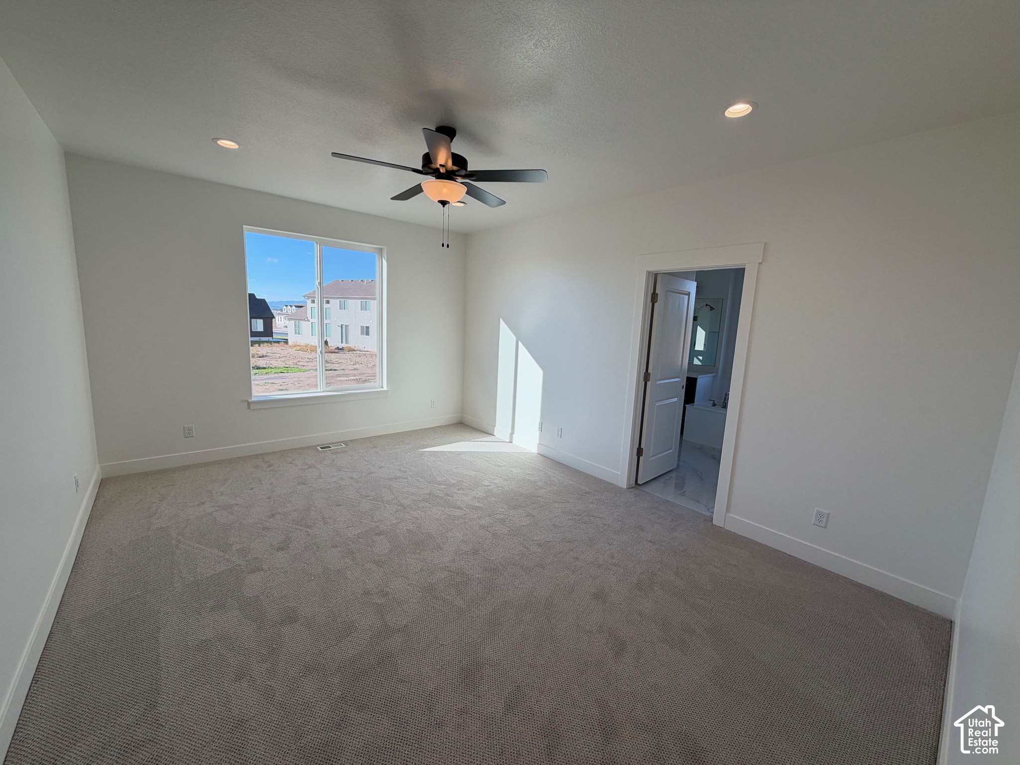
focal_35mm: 14
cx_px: 510
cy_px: 382
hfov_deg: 102.1
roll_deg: -2.2
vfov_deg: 85.7
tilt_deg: -9.0
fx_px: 413
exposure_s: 1/264
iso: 50
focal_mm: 2.22
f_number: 2.2
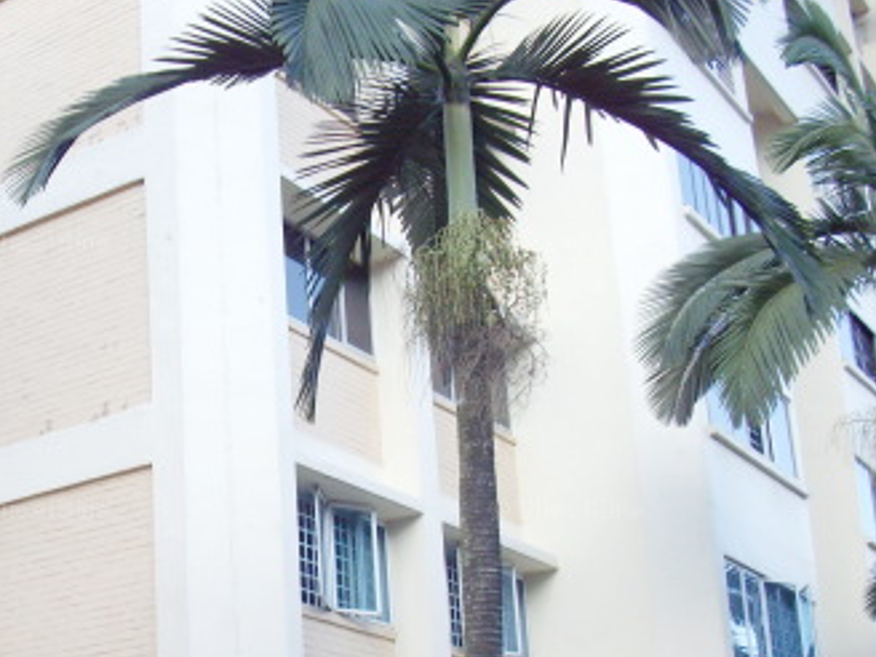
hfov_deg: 30.3
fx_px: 1569
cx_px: 155
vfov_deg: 23.4
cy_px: 513
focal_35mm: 62
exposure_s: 1/125
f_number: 2.8
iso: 80
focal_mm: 6.2
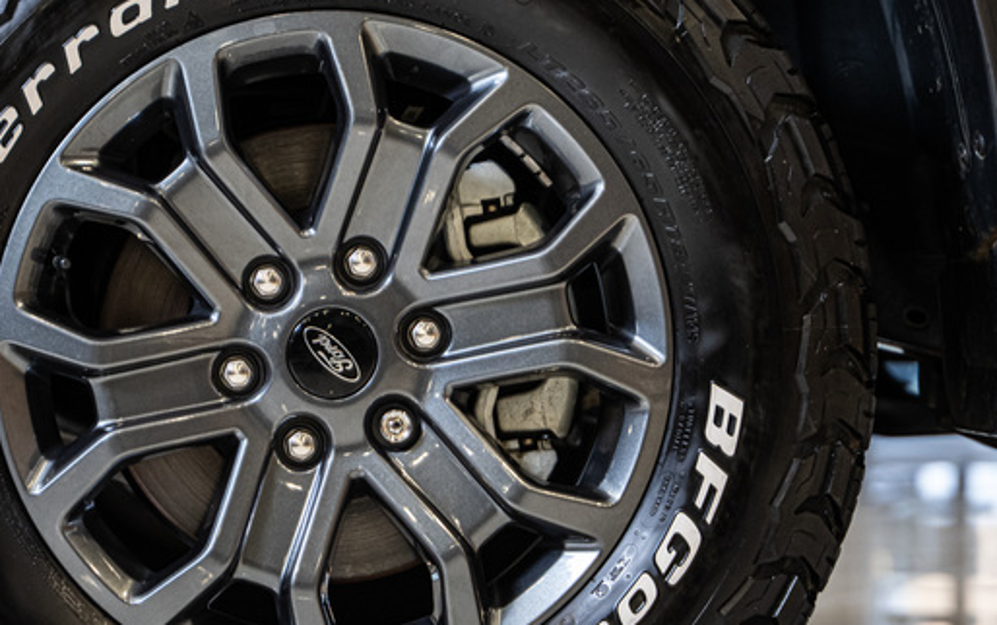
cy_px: 357
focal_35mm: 152
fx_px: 4133
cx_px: 350
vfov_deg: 8.6
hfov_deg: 13.7
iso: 640
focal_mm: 75
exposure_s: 1/160
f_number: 2.8
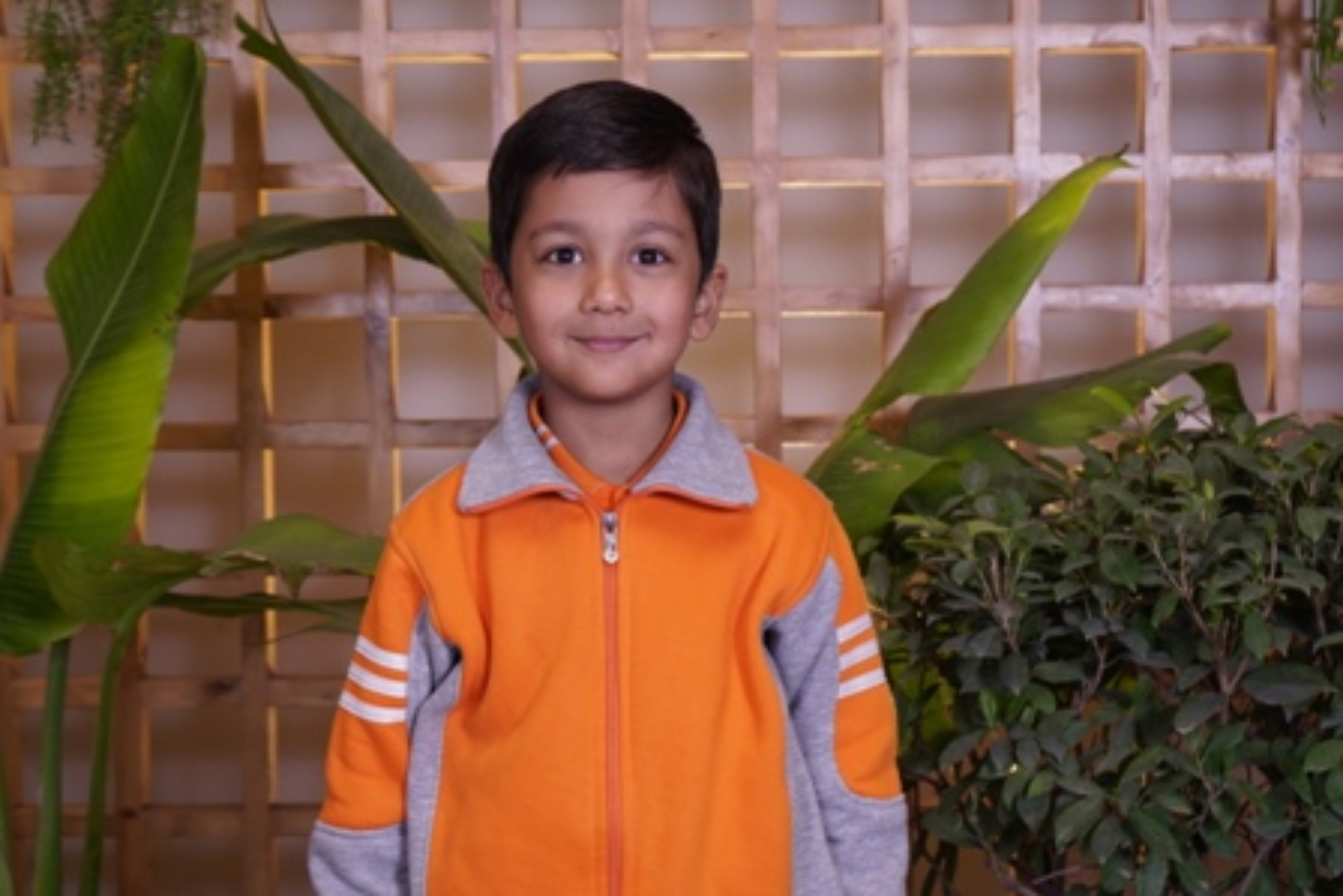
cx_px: 672
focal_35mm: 72
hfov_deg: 28.1
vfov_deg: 18.9
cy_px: 448
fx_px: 2687
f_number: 4.5
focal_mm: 48
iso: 500
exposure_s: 1/125
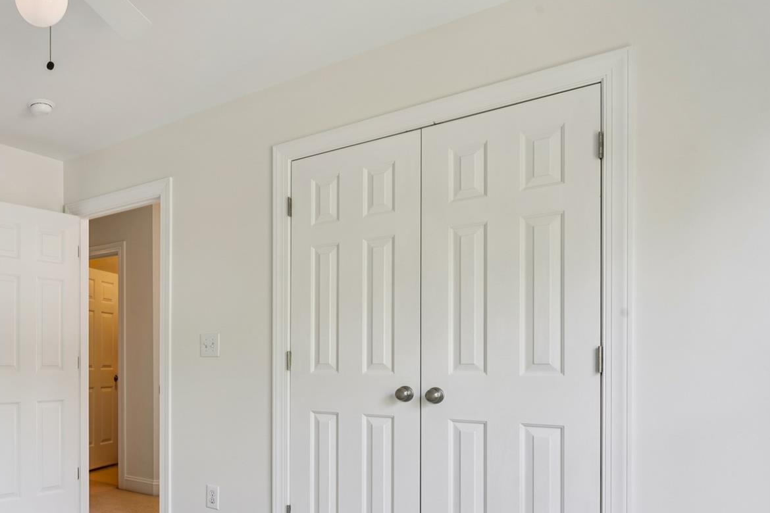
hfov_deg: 57.7
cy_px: 383
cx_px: 132
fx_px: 621
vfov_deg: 43.5
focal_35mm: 29
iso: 100
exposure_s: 1/3.33
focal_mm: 16.6
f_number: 13
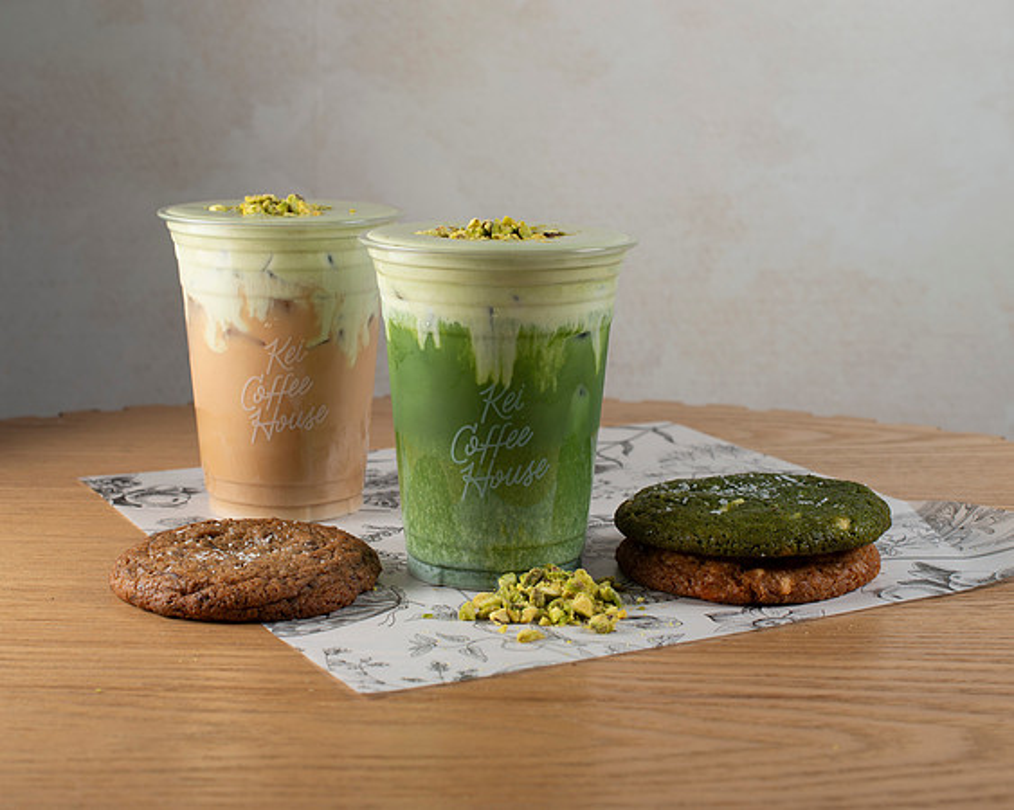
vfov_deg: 26.1
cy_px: 404
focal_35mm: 58
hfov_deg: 32.3
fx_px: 1749
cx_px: 485
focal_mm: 50
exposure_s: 1/160
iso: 64
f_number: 8
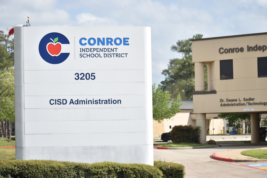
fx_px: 778
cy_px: 89
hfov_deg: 19.5
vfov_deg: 13.0
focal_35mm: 105
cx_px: 134
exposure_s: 1/640
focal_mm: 70
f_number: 4.5
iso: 100
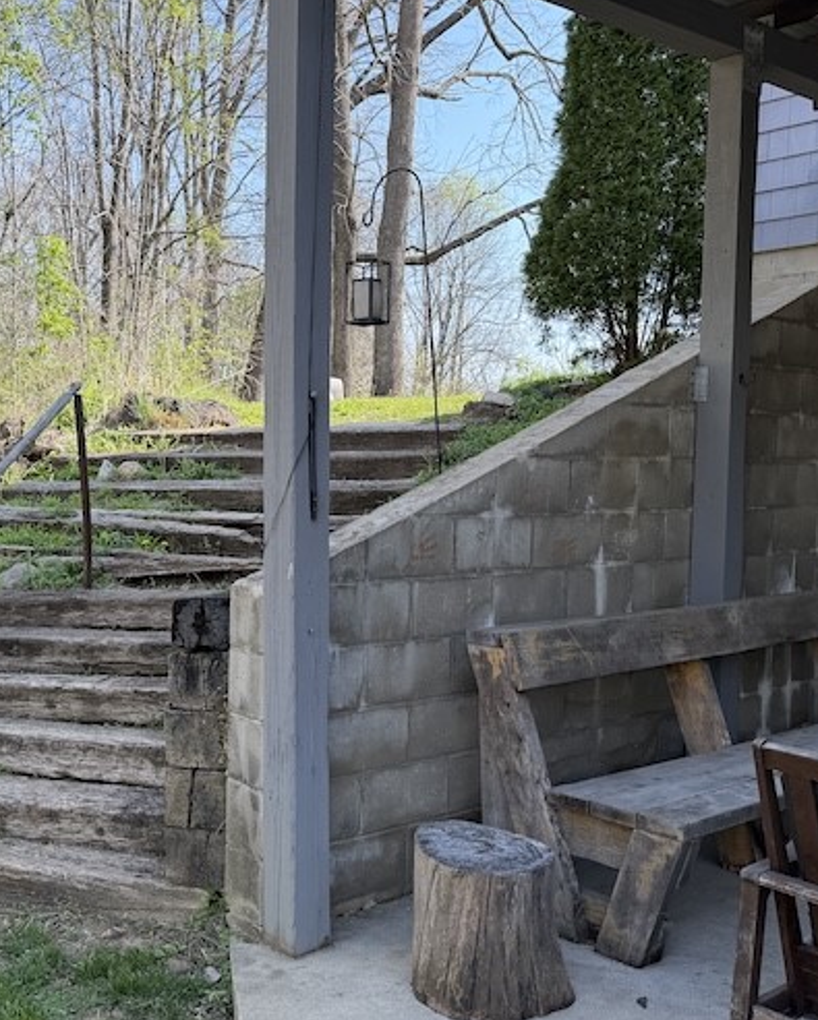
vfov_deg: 47.9
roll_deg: +0.5
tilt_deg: -3.6
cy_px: 521
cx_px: 253
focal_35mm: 38
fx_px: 1149
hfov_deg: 38.6
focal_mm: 6.76
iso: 100
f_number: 1.78
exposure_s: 1/1271
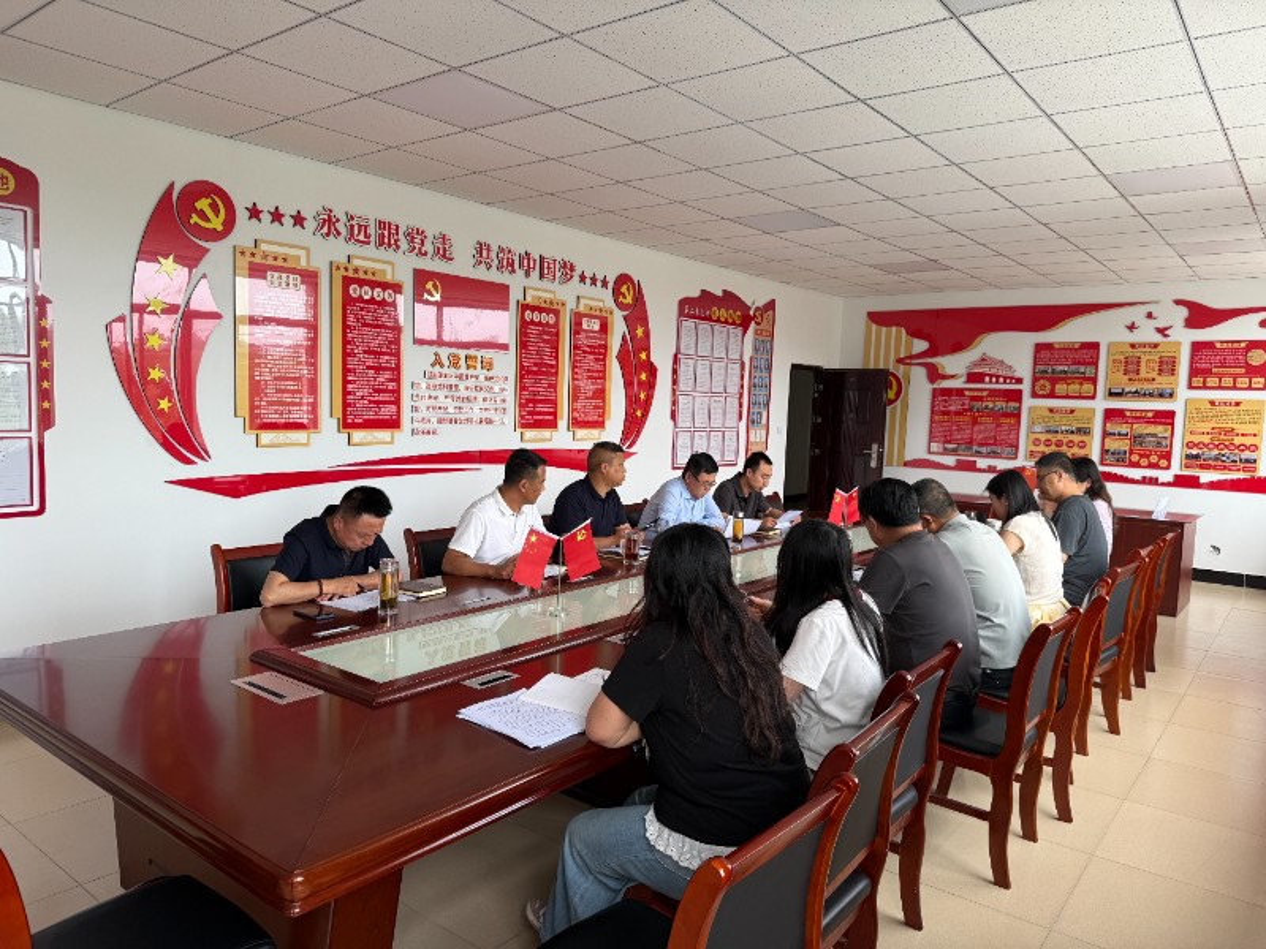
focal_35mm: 24
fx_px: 878
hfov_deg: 71.6
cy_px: 474
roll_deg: -2.0
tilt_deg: -5.0
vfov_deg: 56.8
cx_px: 633
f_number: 1.78
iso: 80
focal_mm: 6.76
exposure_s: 1/341
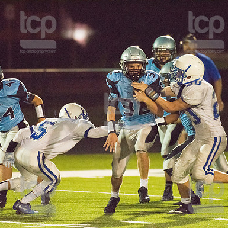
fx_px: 4300
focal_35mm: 577
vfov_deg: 3.0
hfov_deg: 3.0
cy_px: 114
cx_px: 123
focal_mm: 450
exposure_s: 1/800
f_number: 5.6
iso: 10000
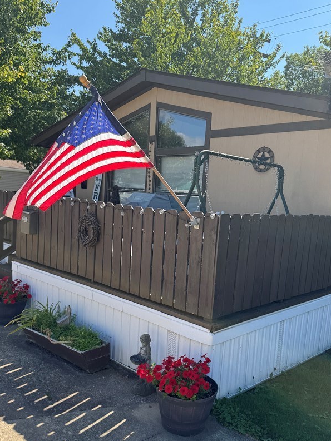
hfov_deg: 45.4
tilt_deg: -2.5
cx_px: 186
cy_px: 233
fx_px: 395
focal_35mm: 31
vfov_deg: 58.3
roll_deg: +0.8
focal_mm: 6.76
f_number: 1.78
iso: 80
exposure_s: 1/1721
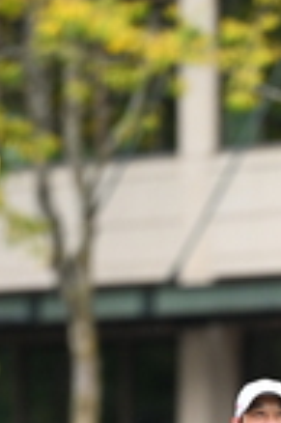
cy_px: 550
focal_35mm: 753
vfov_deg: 2.7
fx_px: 8837
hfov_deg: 1.8
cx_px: 372
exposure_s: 1/1250
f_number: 2.8
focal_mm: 200
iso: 1000
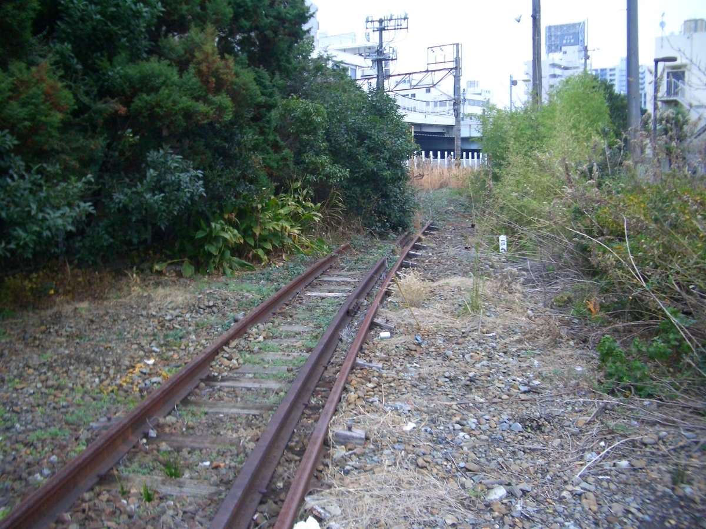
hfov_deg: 52.6
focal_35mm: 35
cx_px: 353
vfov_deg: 40.7
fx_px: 714
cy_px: 264
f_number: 2.6
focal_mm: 5.8
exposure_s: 1/60
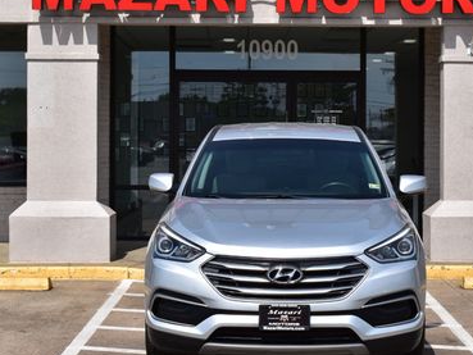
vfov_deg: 18.4
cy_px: 153
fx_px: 1093
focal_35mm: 80
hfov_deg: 24.4
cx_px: 287
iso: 220
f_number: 11
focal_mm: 32
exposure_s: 1/500
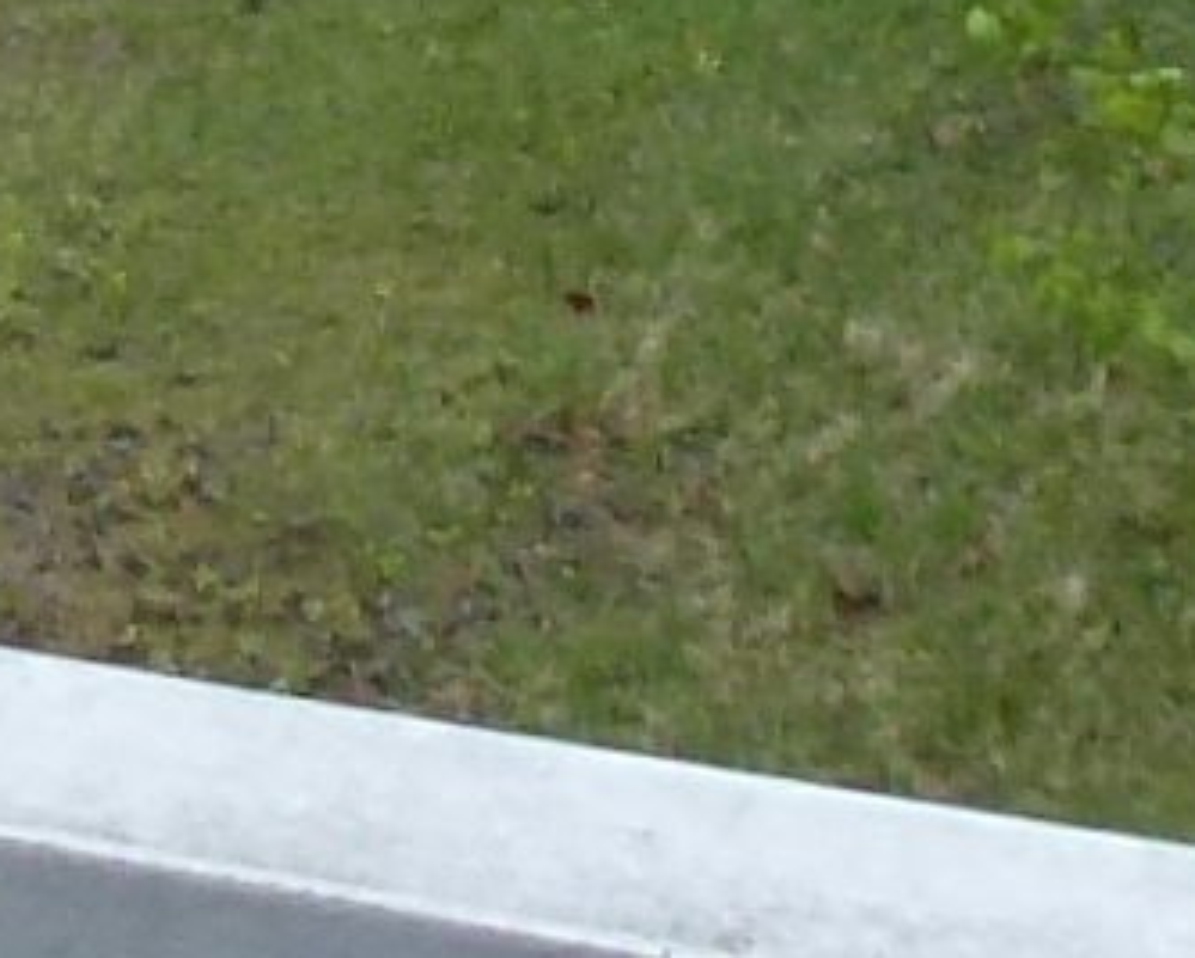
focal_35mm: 180
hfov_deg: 10.1
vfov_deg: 7.2
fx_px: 6372
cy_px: -2307
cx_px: -1051
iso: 200
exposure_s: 1/160
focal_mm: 4.3
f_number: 3.3
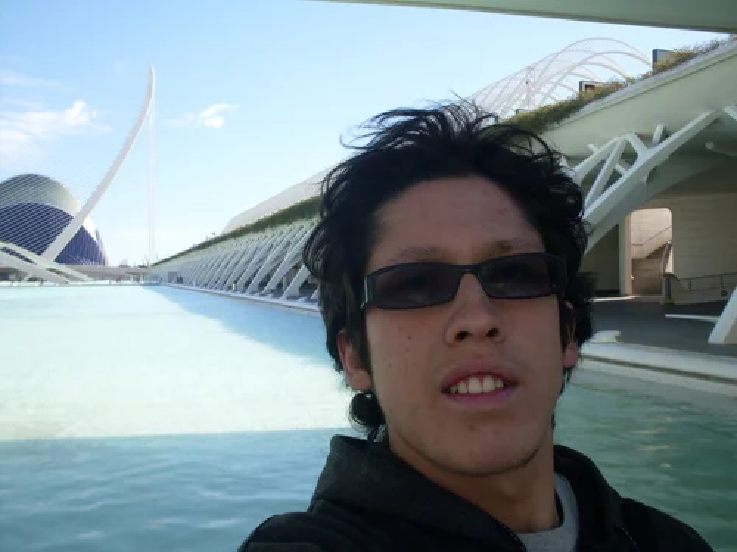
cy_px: 276
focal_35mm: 38
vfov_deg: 37.7
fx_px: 809
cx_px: 368
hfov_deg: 49.0
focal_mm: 6.3
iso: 80
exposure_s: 1/125
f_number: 8.4
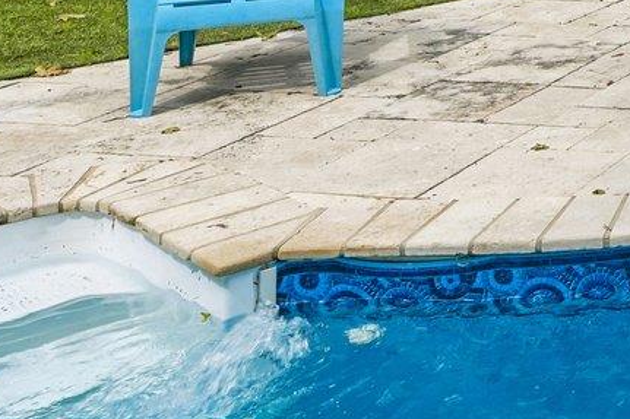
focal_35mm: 76
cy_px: -301
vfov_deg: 15.7
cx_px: 1079
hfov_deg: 20.4
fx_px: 1329
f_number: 9
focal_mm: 16
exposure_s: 1/60
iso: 125
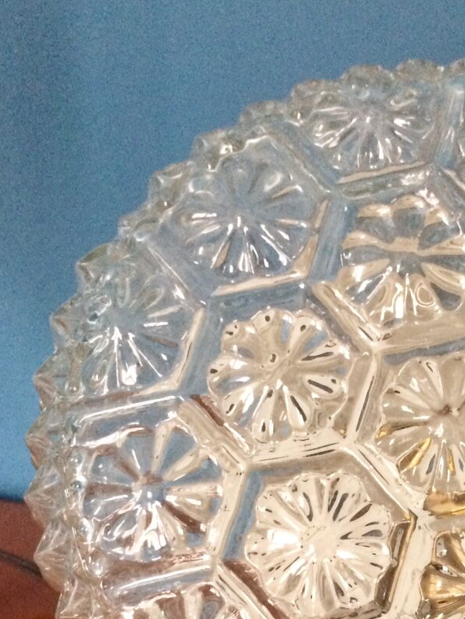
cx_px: 439
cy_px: 518
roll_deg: -0.1
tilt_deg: -24.7
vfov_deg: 31.6
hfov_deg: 24.0
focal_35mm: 59
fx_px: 1056
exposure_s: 1/17
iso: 250
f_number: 2.2
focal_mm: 4.15
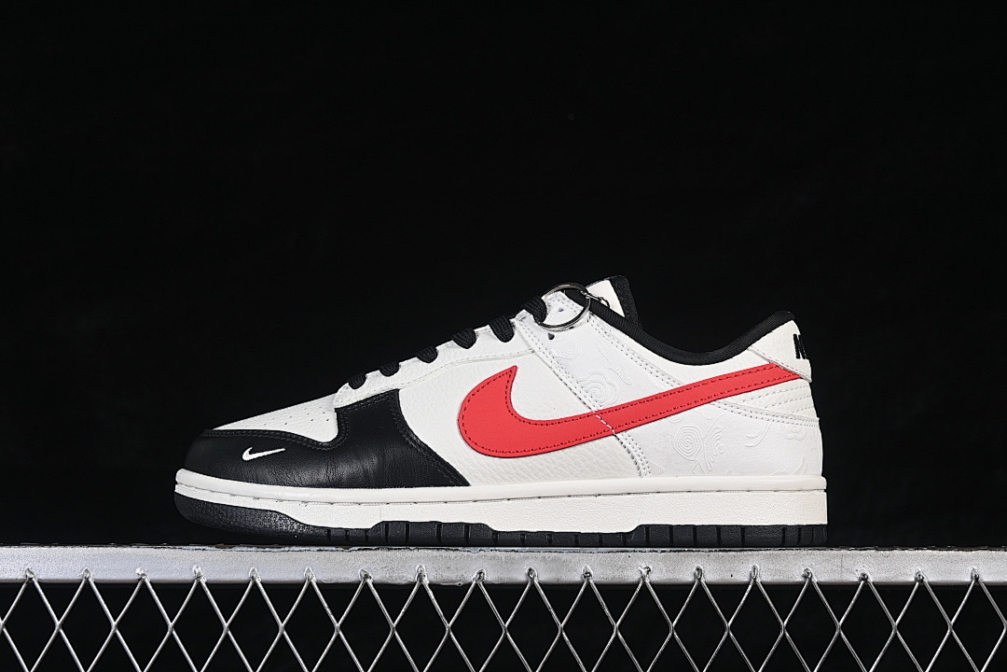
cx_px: 504
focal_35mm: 75
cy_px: 336
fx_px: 2098
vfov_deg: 18.2
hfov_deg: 27.0
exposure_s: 1/80
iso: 160
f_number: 8
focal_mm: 50
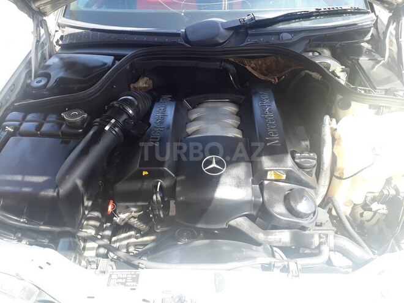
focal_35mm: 27
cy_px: 152
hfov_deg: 65.3
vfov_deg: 51.4
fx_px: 315
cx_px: 202
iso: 40
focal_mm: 3.6
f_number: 1.9
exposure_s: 1/118
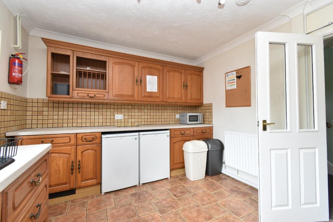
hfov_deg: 100.4
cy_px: 111
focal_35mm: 15
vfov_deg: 77.3
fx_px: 139
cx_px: 166
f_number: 9
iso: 400
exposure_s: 1/6
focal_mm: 10
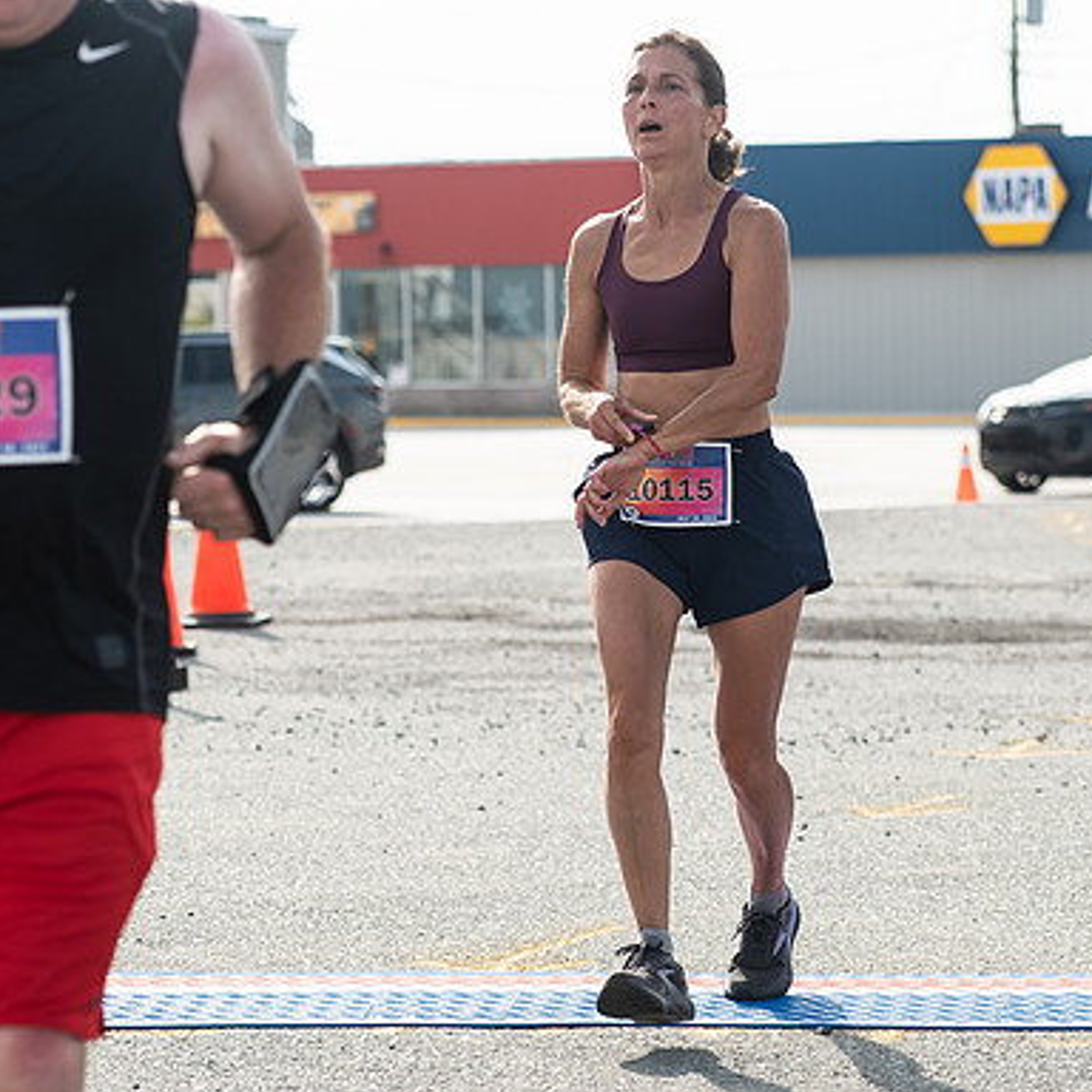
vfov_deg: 10.3
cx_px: 614
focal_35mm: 169
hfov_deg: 10.3
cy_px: 339
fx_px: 6032
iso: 250
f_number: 4.5
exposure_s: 1/2000
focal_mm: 80
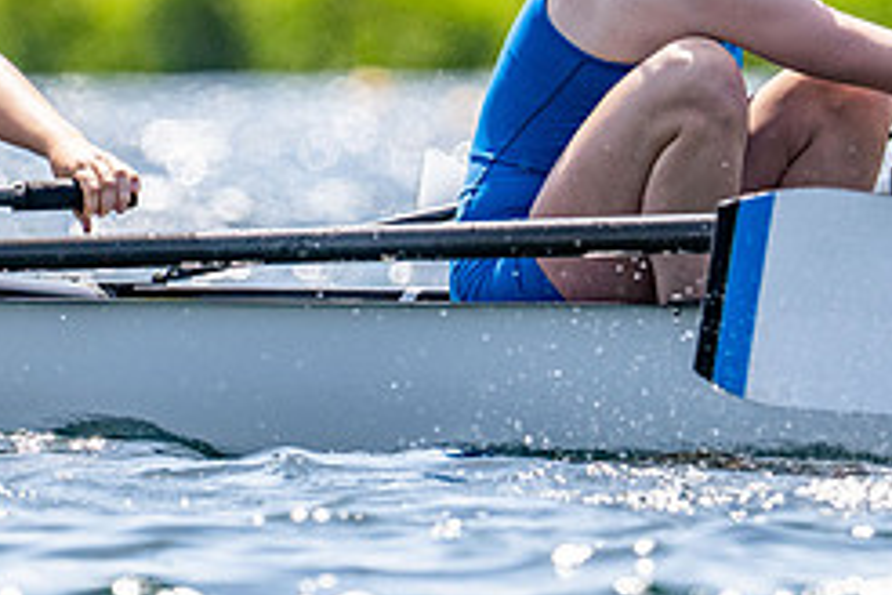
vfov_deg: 1.0
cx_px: 529
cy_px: -4
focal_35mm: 1416
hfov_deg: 1.5
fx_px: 35083
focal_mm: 400
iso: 280
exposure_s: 1/2500
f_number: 4.5
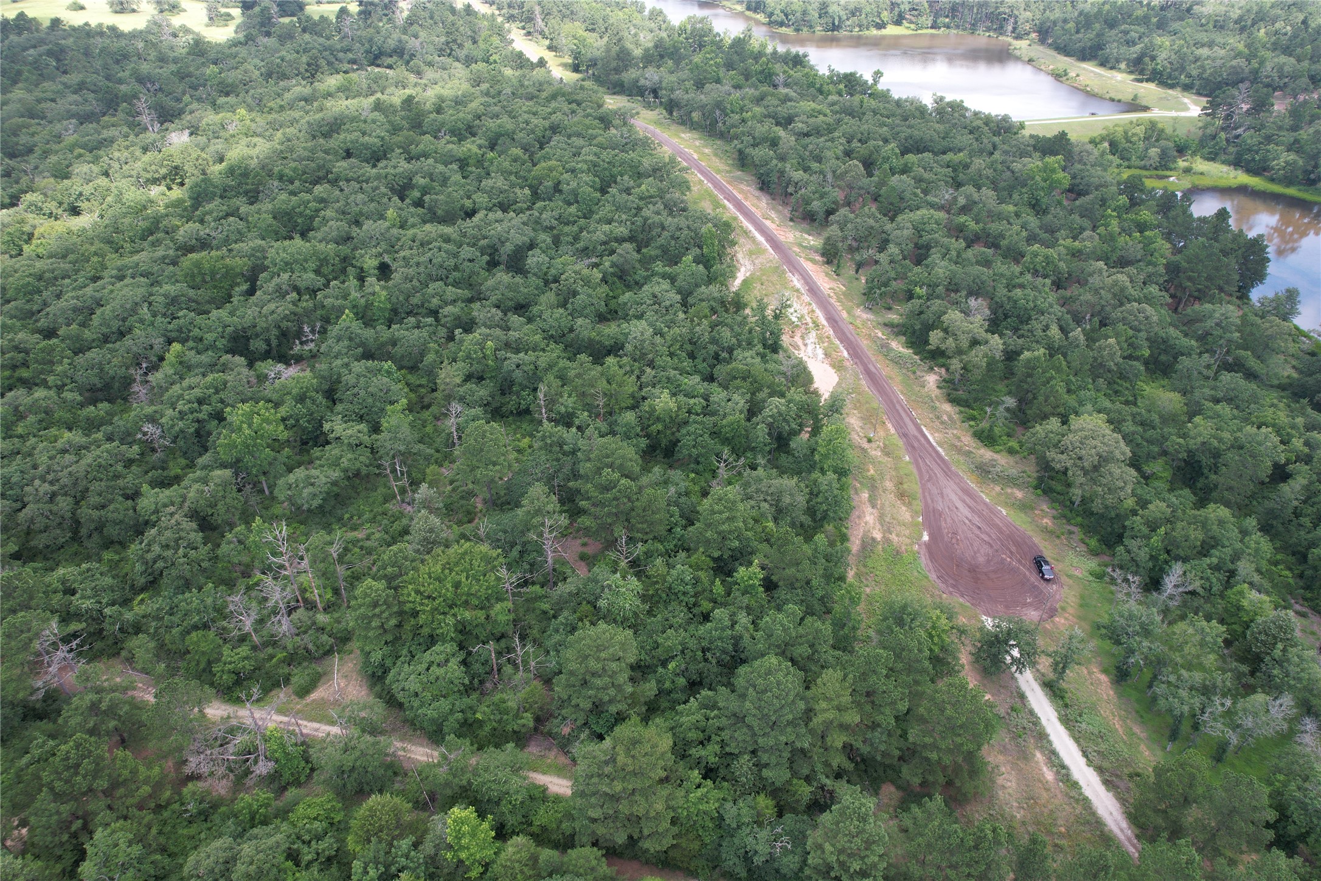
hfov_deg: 78.6
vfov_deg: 57.2
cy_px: 440
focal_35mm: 22
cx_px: 660
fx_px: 807
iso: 100
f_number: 2.8
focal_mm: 8.38
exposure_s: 1/400
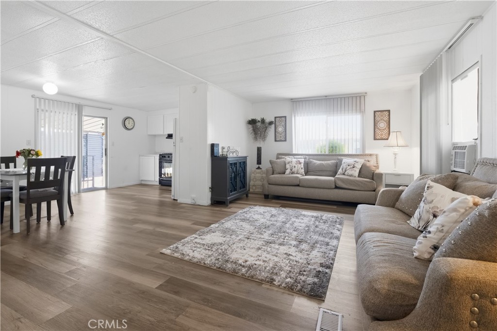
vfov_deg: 77.3
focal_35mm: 15
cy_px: 166
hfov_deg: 100.4
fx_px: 207
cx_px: 248
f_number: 6.3
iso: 2500
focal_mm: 10
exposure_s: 1/500
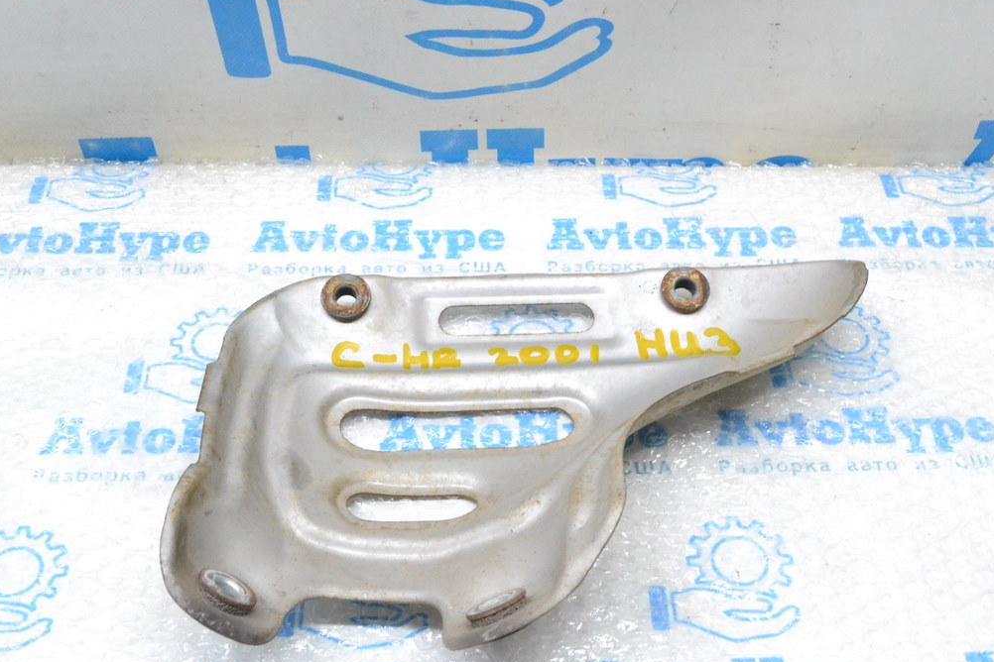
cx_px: 504
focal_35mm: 46
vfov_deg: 29.2
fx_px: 1270
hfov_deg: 42.7
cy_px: 331
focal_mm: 30
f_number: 11
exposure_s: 1/100
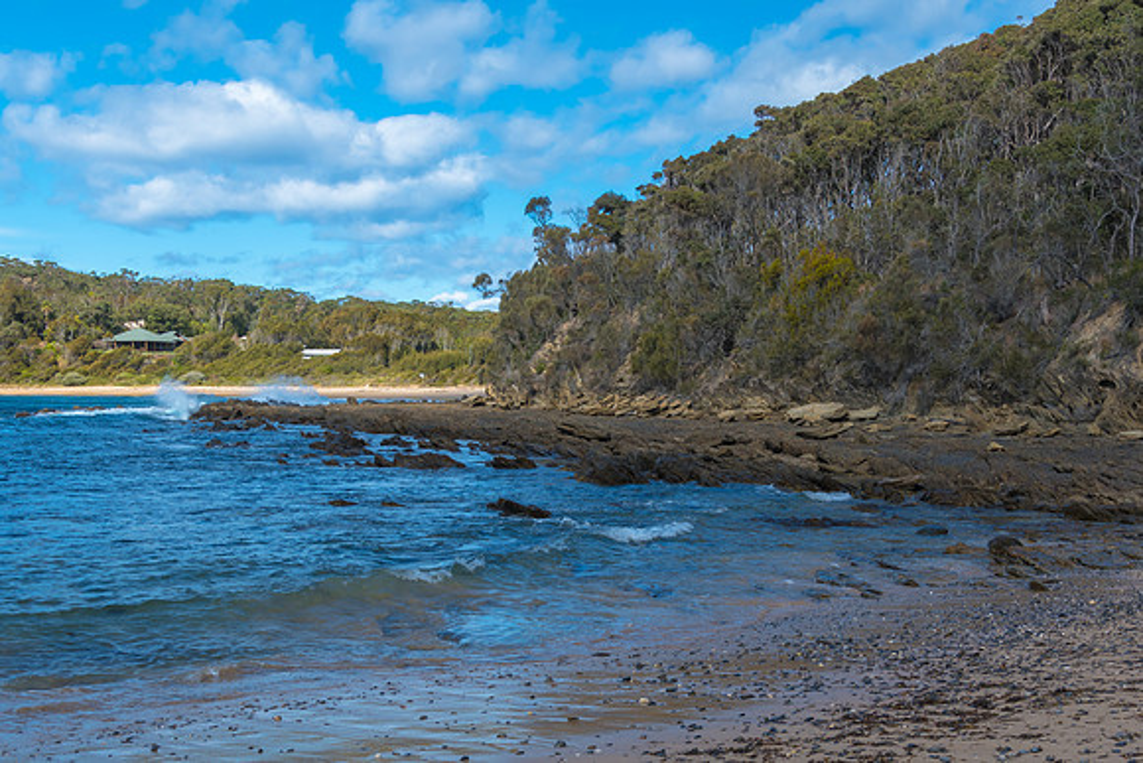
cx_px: 572
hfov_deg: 40.5
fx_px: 1548
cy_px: 382
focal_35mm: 49
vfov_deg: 27.7
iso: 100
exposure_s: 1/200
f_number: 10
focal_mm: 31
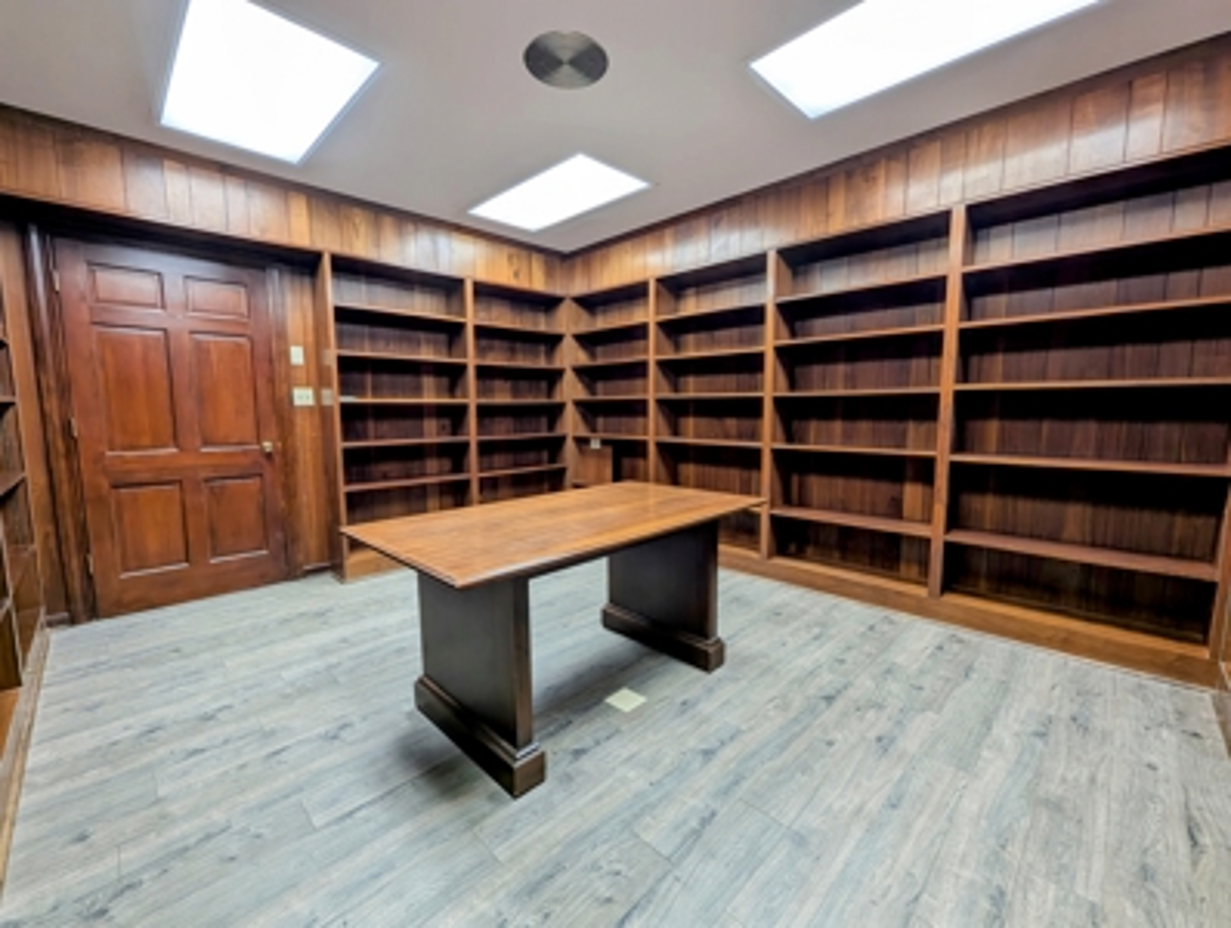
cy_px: 464
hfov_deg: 106.1
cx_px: 616
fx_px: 463
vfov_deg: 90.1
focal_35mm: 13
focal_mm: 1.95
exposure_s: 1/40
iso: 41
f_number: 2.2
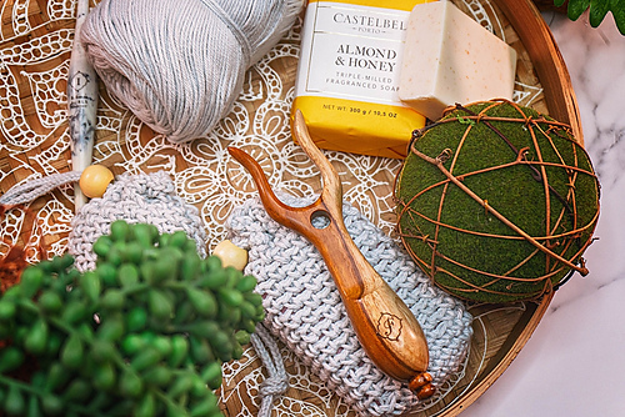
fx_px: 1216
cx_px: 312
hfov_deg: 28.8
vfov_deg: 19.5
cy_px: 208
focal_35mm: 70
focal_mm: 70
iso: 800
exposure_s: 1/125
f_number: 7.1
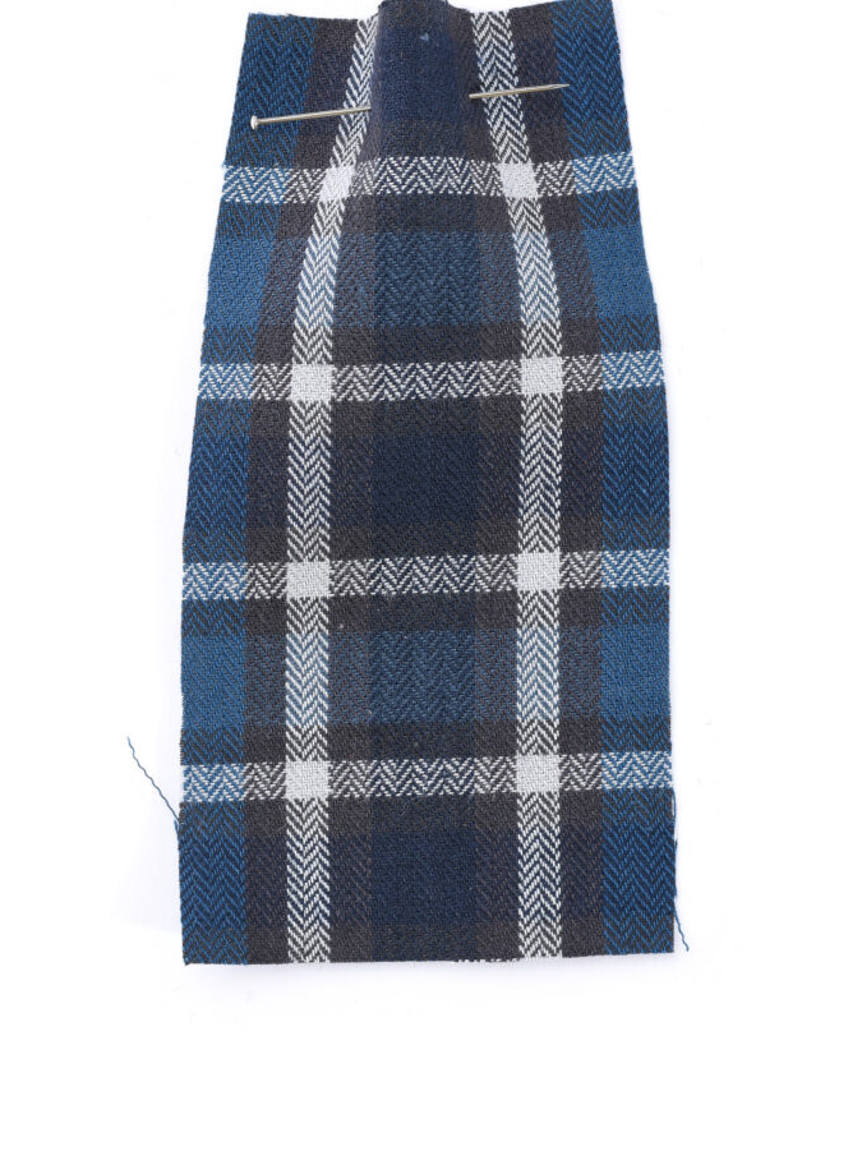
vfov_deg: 23.8
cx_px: 434
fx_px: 2725
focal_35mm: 82
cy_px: 508
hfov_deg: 18.0
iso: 100
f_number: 8
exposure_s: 1/13
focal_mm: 50
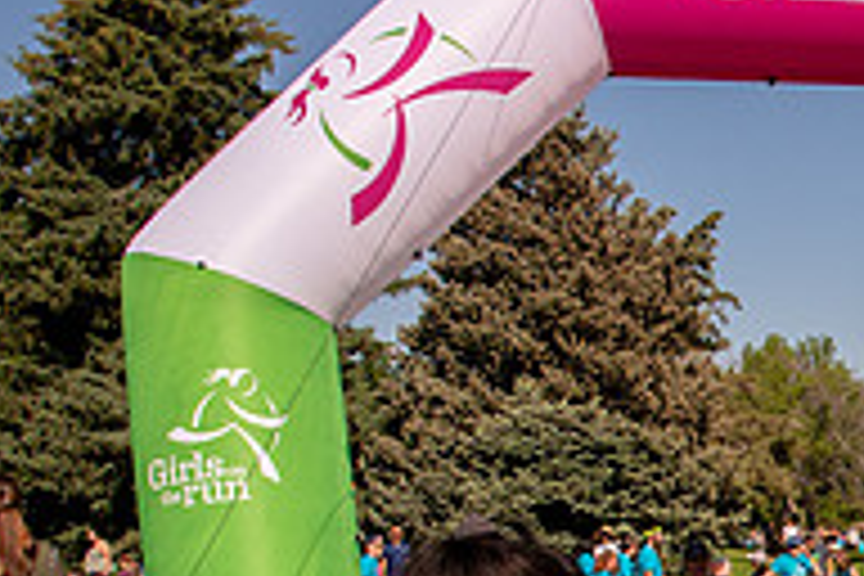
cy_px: 626
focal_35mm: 77
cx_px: 958
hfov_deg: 24.5
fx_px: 1848
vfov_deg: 17.2
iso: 800
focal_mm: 24
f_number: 11
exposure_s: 1/1600
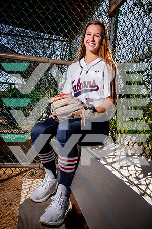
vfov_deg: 57.2
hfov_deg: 40.0
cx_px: 76
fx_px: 209
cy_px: 114
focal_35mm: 33
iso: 200
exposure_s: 1/125
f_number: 13
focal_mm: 33
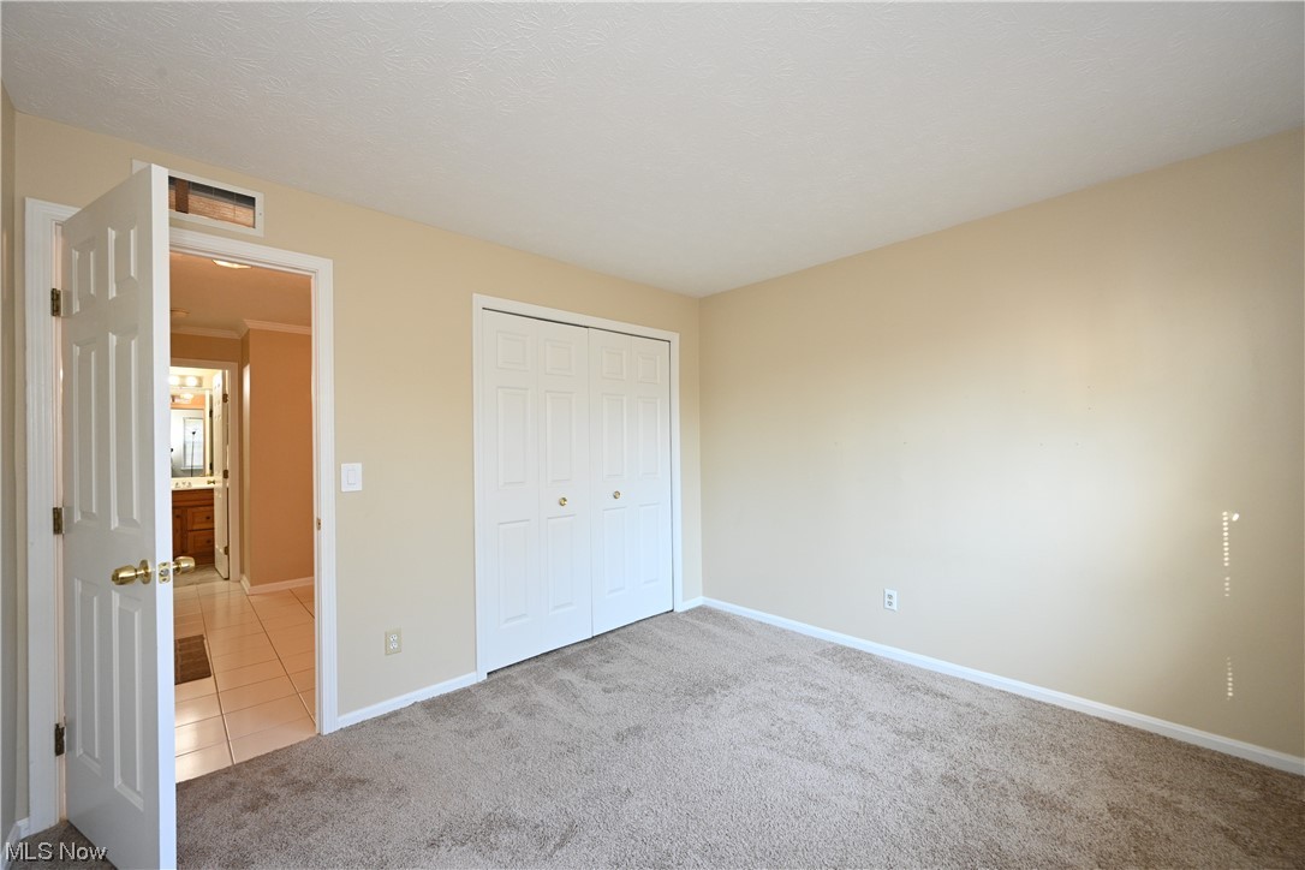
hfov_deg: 104.3
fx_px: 507
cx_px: 652
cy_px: 435
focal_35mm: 14
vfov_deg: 81.2
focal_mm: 14
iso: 500
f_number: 9
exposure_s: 1/15
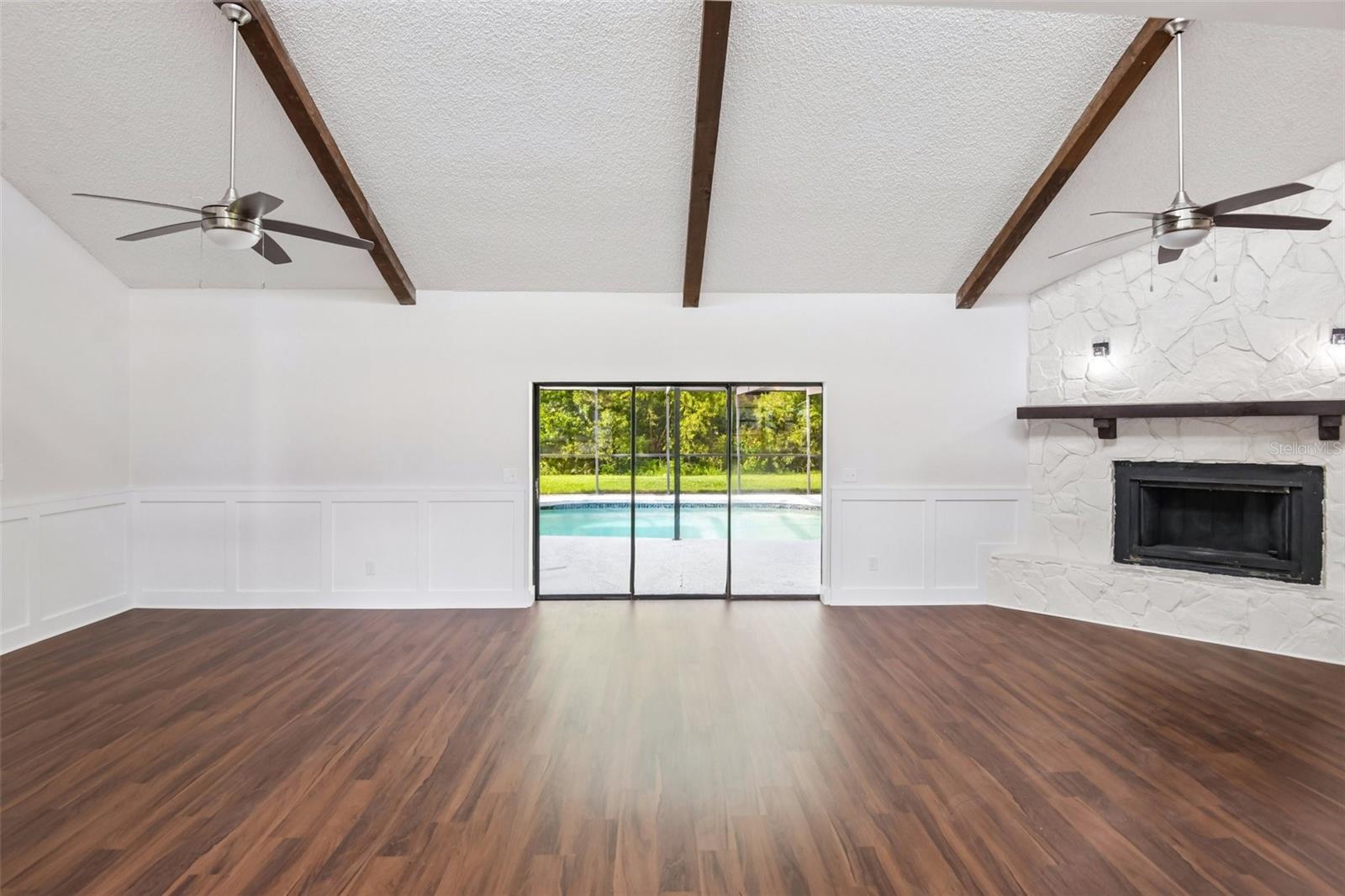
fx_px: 598
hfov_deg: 96.7
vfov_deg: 73.7
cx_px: 672
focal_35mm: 16
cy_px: 448
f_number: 8
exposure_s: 1/50
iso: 400
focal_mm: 16
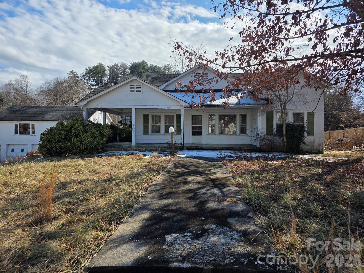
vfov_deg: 58.9
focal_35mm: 23
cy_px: 136
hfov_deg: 73.9
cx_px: 182
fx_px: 242
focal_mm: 6.3
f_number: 1.7
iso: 80
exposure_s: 1/7944
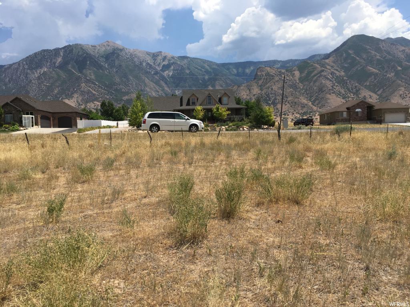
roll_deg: +2.1
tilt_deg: -3.8
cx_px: 205
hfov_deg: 61.7
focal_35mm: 29
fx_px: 343
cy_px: 154
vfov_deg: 48.2
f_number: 2.2
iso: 25
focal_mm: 4.15
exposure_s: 1/2024
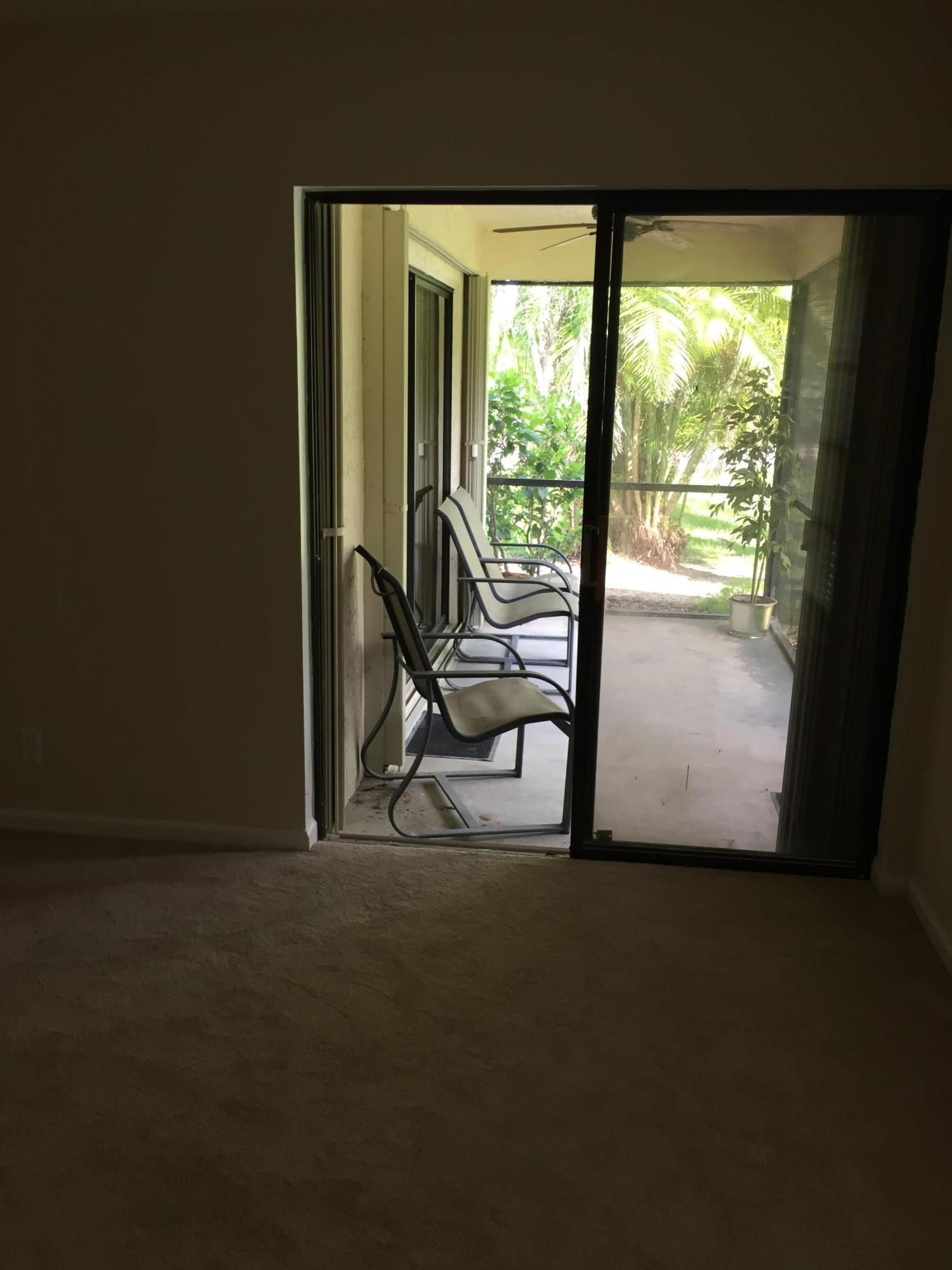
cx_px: 476
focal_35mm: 29
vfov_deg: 61.7
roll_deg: -0.9
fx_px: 1063
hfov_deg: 48.2
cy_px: 635
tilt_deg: -13.4
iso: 32
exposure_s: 1/30
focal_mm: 4.15
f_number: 2.2
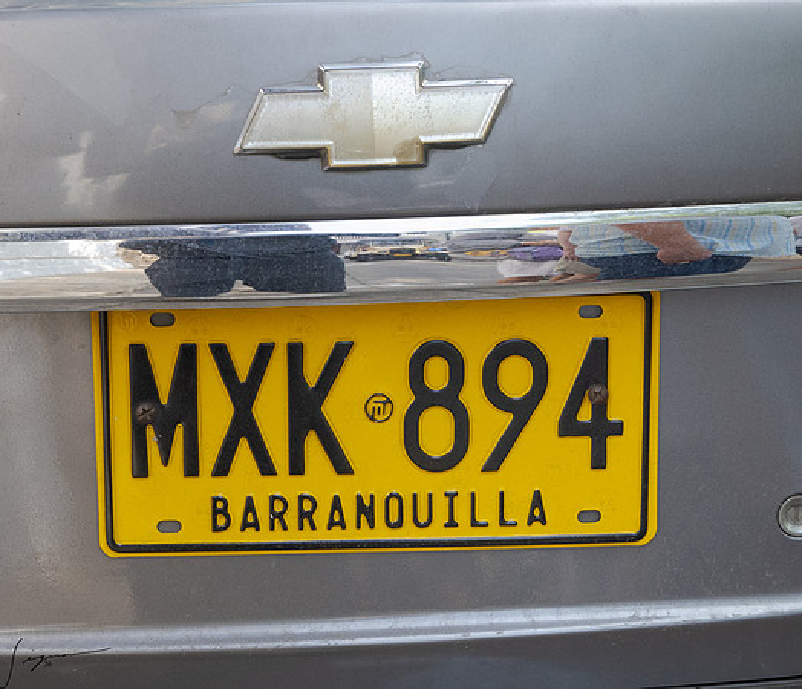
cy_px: 400
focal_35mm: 79
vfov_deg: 20.1
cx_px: 375
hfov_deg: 23.4
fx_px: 1940
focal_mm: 30
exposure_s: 1/250
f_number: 7.1
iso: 720
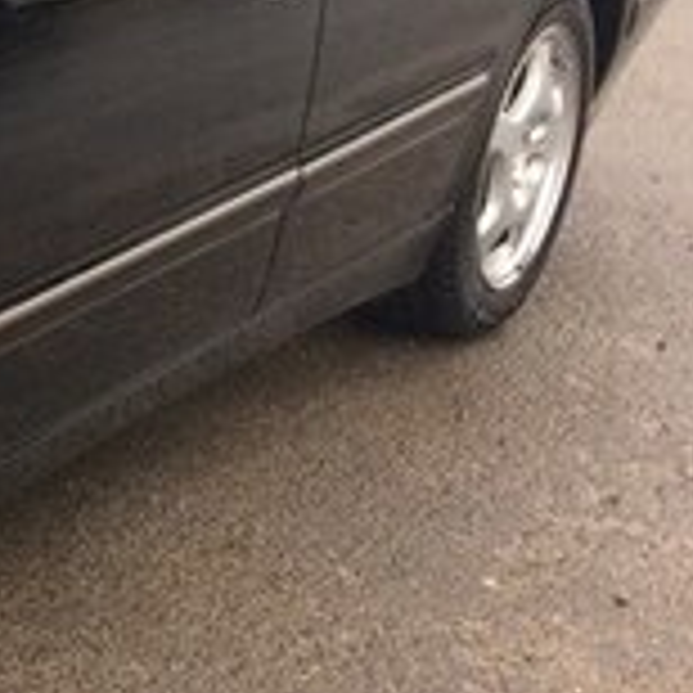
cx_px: -729
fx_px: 2491
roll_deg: -1.3
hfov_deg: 13.4
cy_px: 223
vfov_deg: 15.8
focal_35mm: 110
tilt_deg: -17.3
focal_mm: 4.15
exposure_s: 1/100
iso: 50
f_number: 2.2
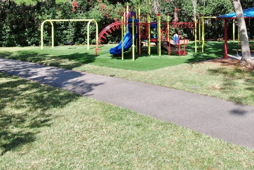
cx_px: 188
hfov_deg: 46.8
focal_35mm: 40
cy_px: 24
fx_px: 282
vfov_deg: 32.1
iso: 110
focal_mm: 4.39
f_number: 2.8
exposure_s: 1/640
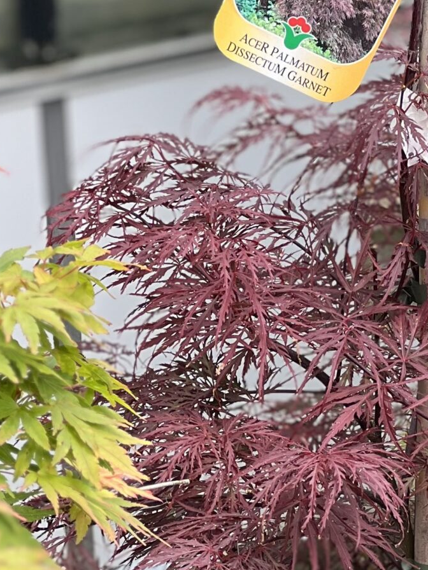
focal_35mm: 220
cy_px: 428
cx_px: 490
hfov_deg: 6.7
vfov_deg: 9.0
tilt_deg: -20.0
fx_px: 3627
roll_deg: +0.8
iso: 32
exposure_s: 1/132
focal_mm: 9
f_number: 2.8
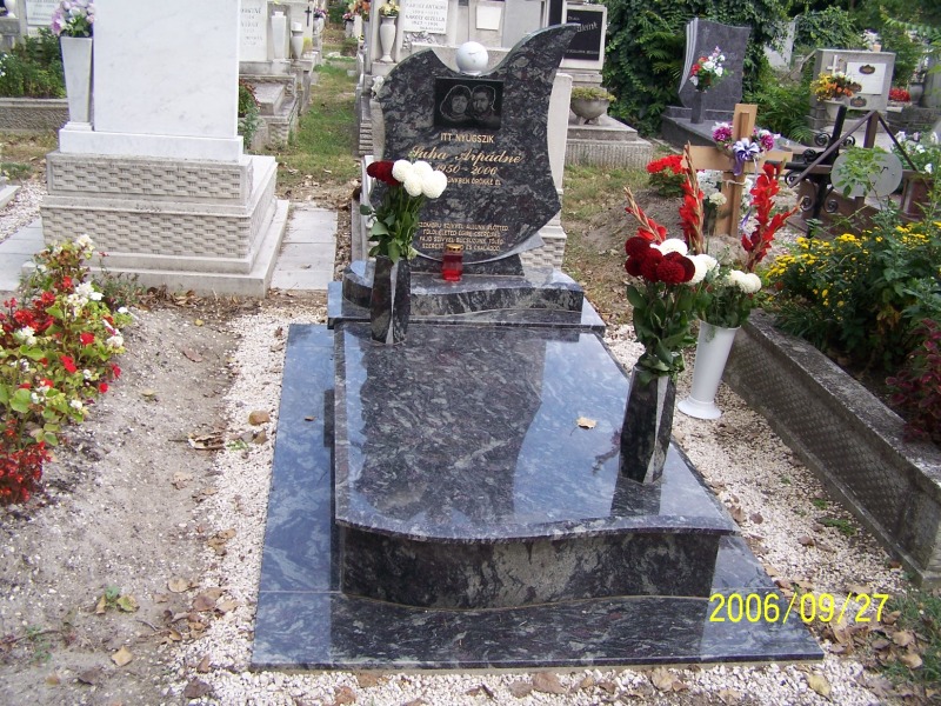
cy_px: 353
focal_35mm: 38
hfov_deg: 49.0
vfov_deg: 37.7
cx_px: 470
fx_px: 1033
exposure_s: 1/320
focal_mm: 6.3
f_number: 2.8
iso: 80
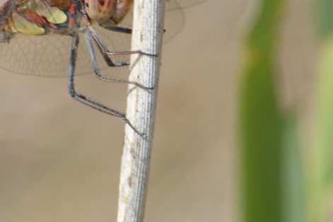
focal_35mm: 916
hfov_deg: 2.3
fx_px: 8472
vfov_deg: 1.5
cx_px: 84
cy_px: 45
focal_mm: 300
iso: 100
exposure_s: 1/200
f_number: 8
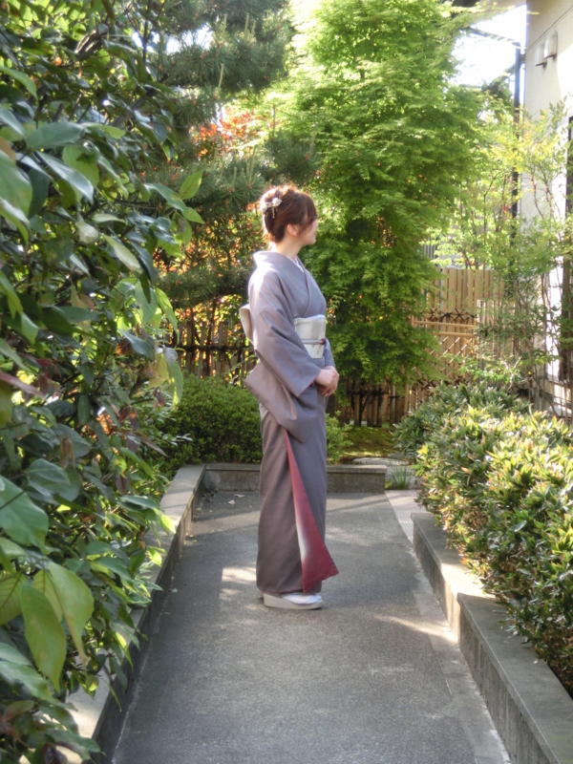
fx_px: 1545
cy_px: 382
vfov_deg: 27.8
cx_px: 286
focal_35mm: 70
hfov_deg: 21.0
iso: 160
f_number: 4.7
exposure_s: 1/125
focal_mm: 12.1
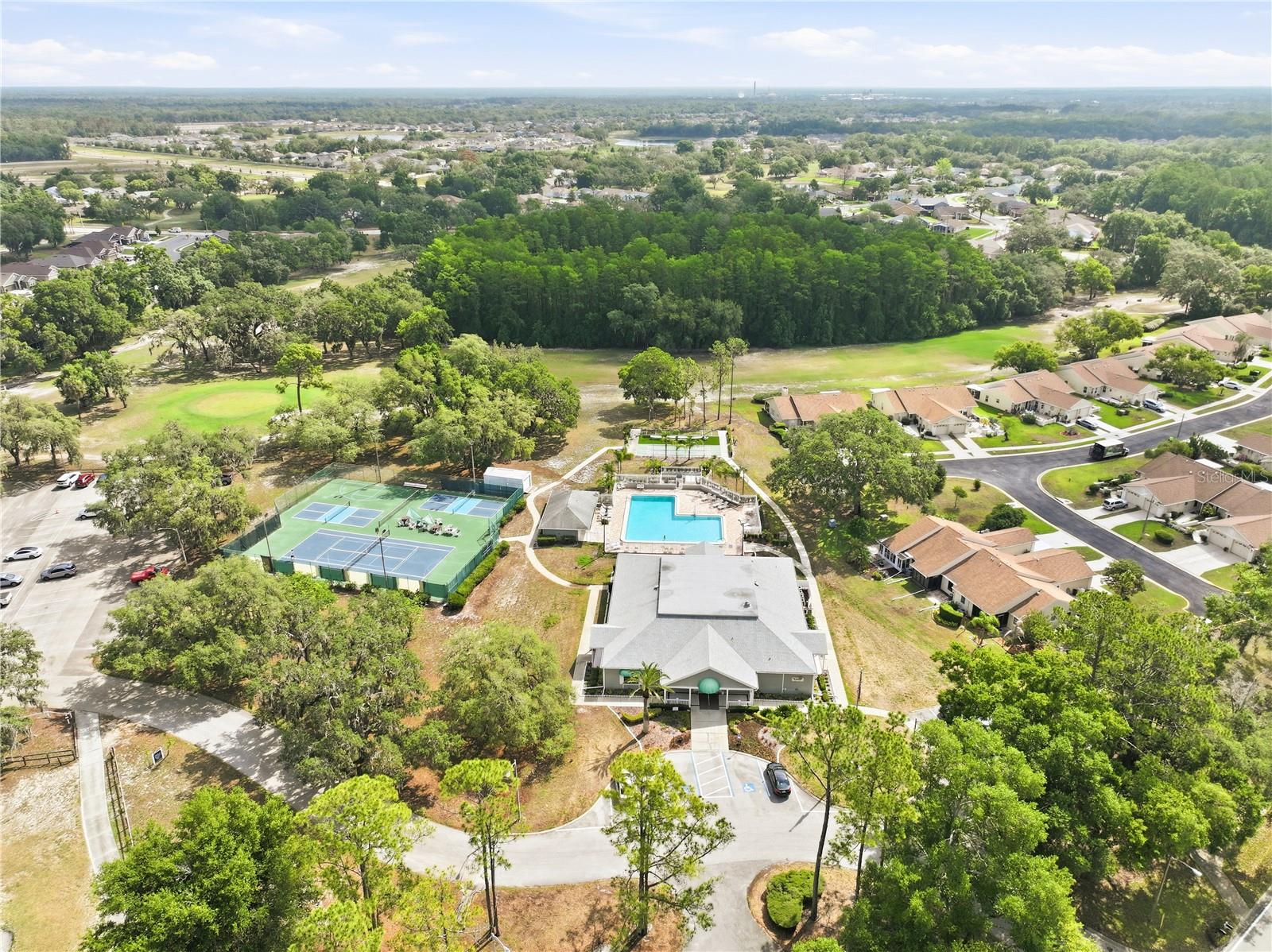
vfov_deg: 56.8
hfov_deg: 71.6
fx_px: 881
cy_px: 476
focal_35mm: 24
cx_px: 636
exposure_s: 1/160
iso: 140
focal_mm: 12.3
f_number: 2.8
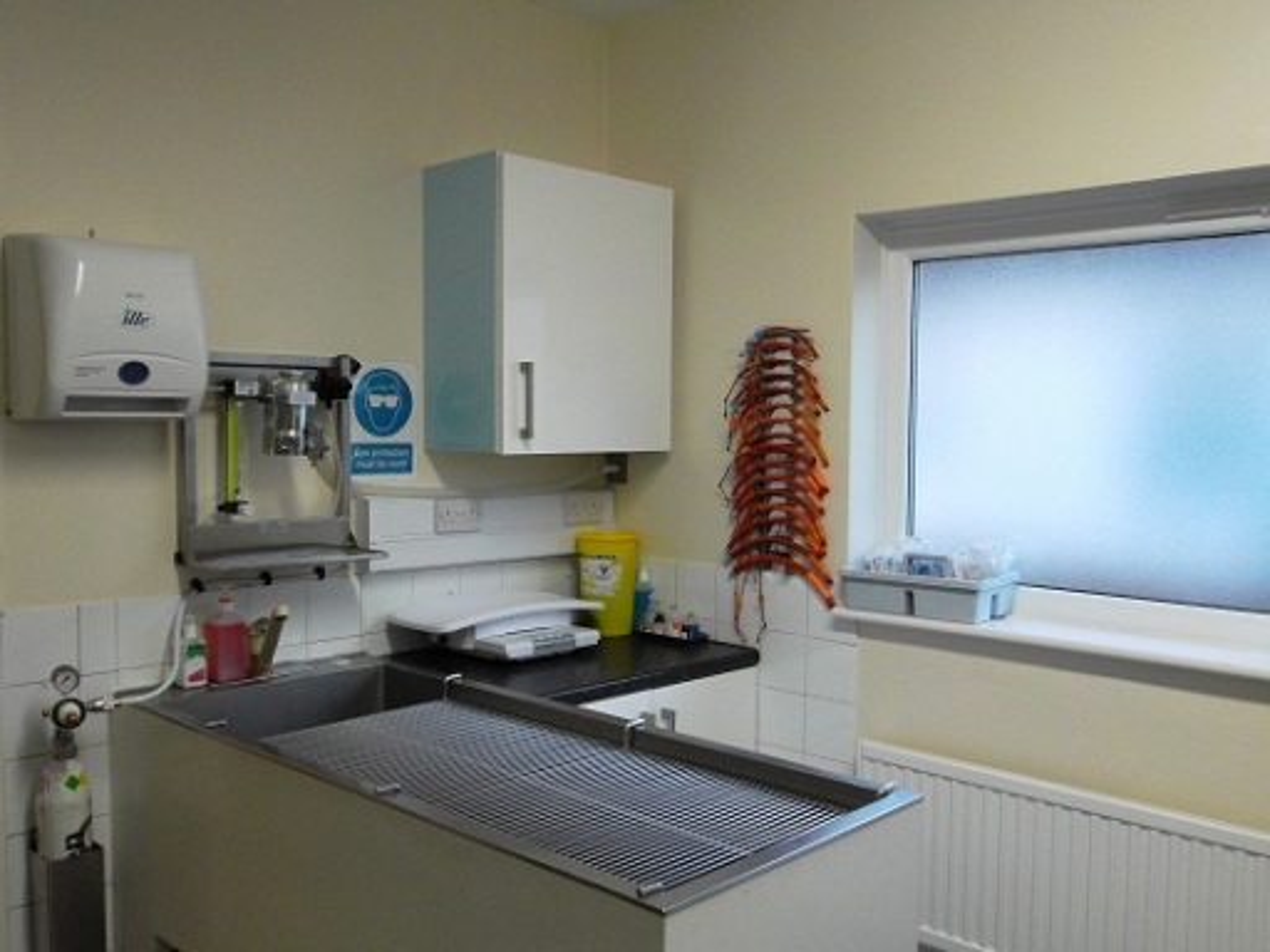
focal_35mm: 32
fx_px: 1174
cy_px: 476
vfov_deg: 44.2
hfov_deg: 56.8
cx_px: 635
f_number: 3.7
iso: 274
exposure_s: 1/45
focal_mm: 5.7
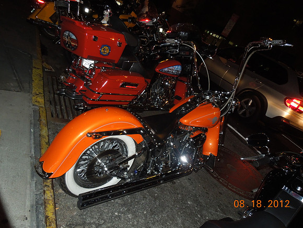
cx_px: 152
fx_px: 219
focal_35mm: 25
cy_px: 114
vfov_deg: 54.9
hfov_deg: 69.4
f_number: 3.3
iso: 320
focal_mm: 4.5
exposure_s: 1/30
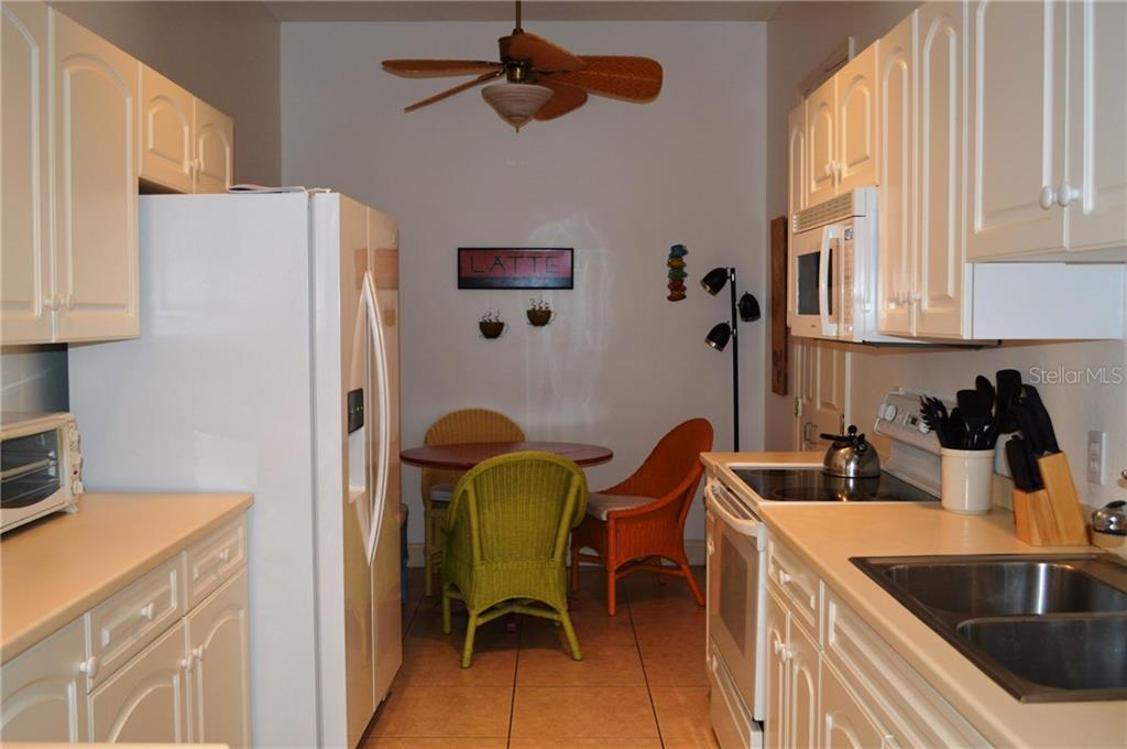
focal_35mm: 33
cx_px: 564
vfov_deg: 39.9
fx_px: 1032
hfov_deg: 57.3
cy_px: 374
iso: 560
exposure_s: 1/60
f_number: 4
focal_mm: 22
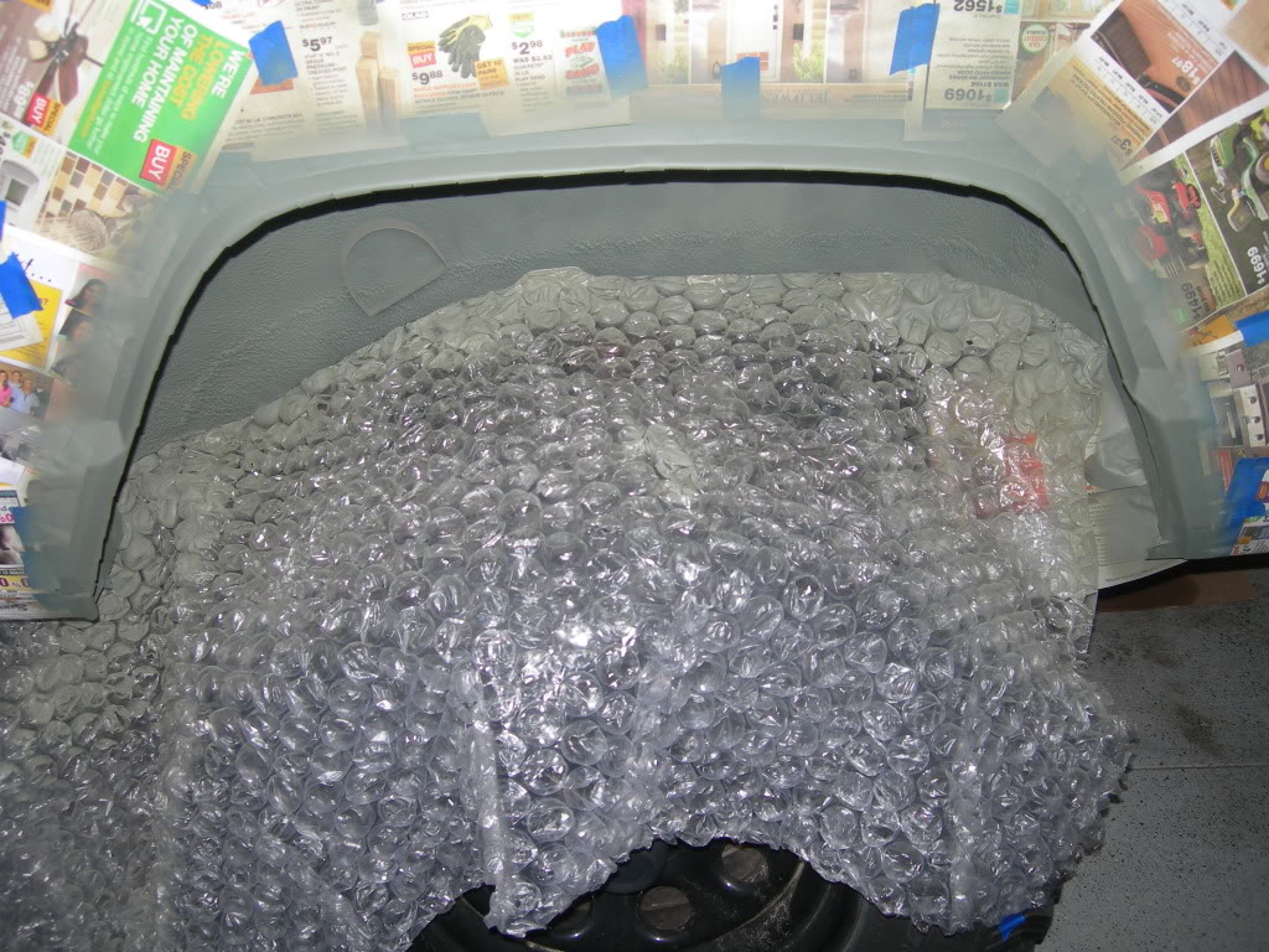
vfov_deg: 37.7
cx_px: 634
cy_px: 476
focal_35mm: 38
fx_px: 1393
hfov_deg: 49.0
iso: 50
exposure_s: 1/60
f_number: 2.8
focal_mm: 7.8
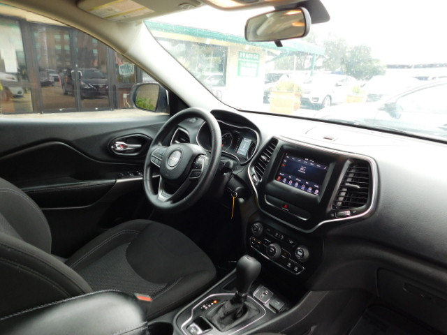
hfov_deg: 73.9
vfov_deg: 58.9
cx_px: 224
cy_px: 168
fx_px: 297
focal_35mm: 23
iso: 125
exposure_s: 1/50
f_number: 3
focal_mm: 4
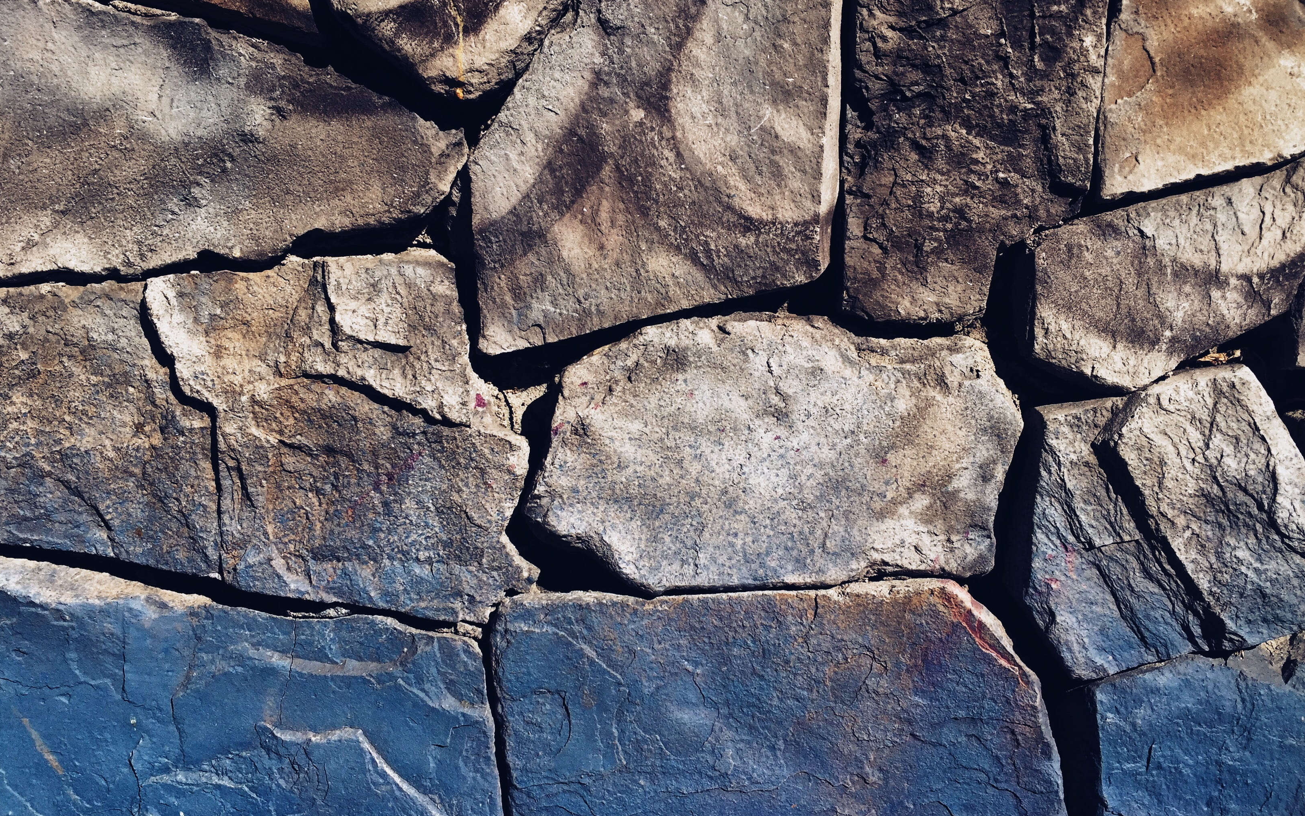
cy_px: 405
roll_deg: +1.3
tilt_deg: -9.7
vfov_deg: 40.6
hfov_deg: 61.2
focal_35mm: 31
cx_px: 647
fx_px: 1103
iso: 32
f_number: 2.2
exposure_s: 1/1980
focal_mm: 4.15
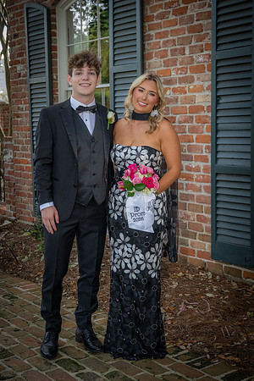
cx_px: 127
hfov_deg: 26.0
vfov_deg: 38.2
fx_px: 550
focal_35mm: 52
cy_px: 190
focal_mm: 52
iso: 1800
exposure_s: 1/125
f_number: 6.3
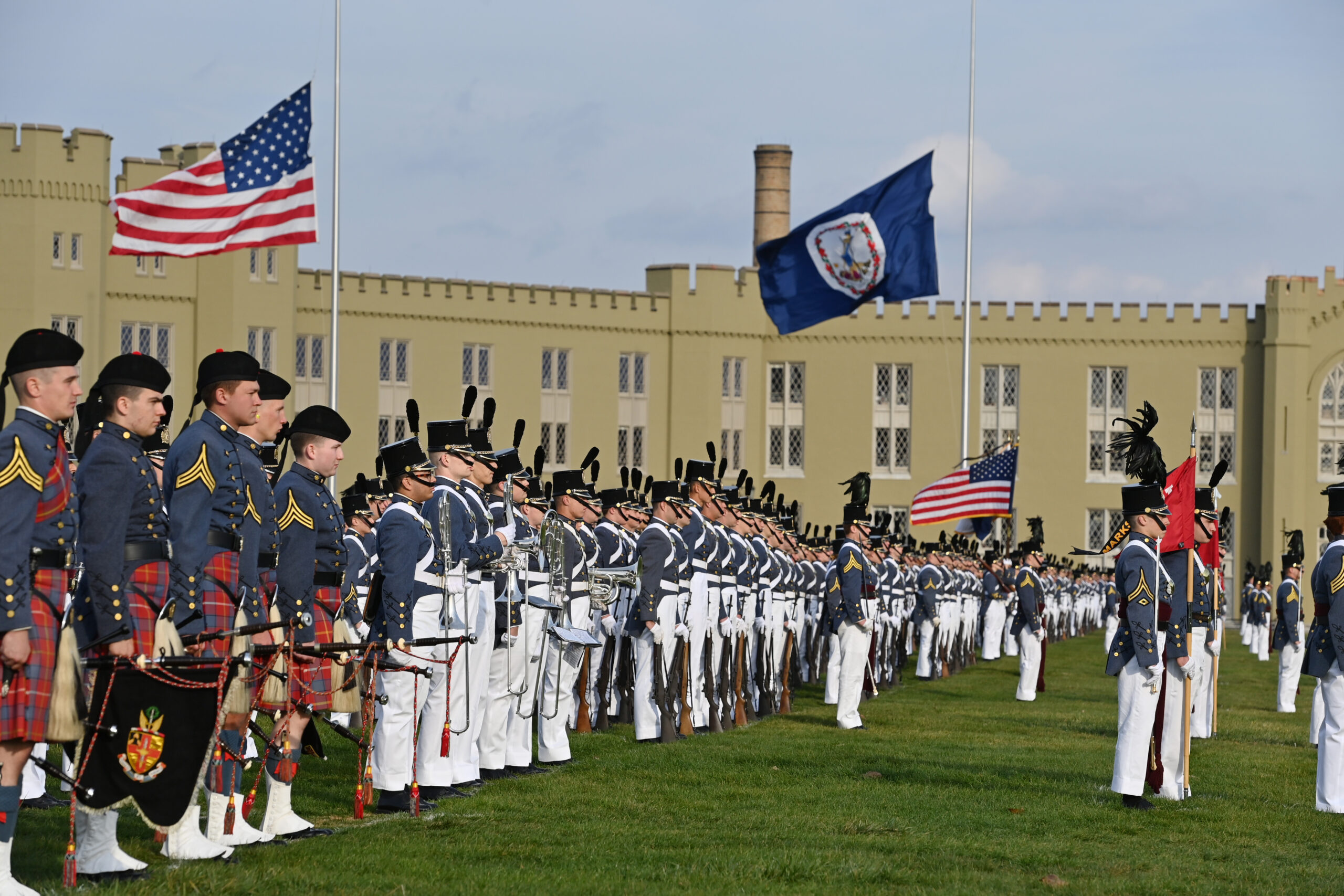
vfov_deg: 10.2
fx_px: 5040
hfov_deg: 15.2
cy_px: 448
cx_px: 672
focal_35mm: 135
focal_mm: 135
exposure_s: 1/800
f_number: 8
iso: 200
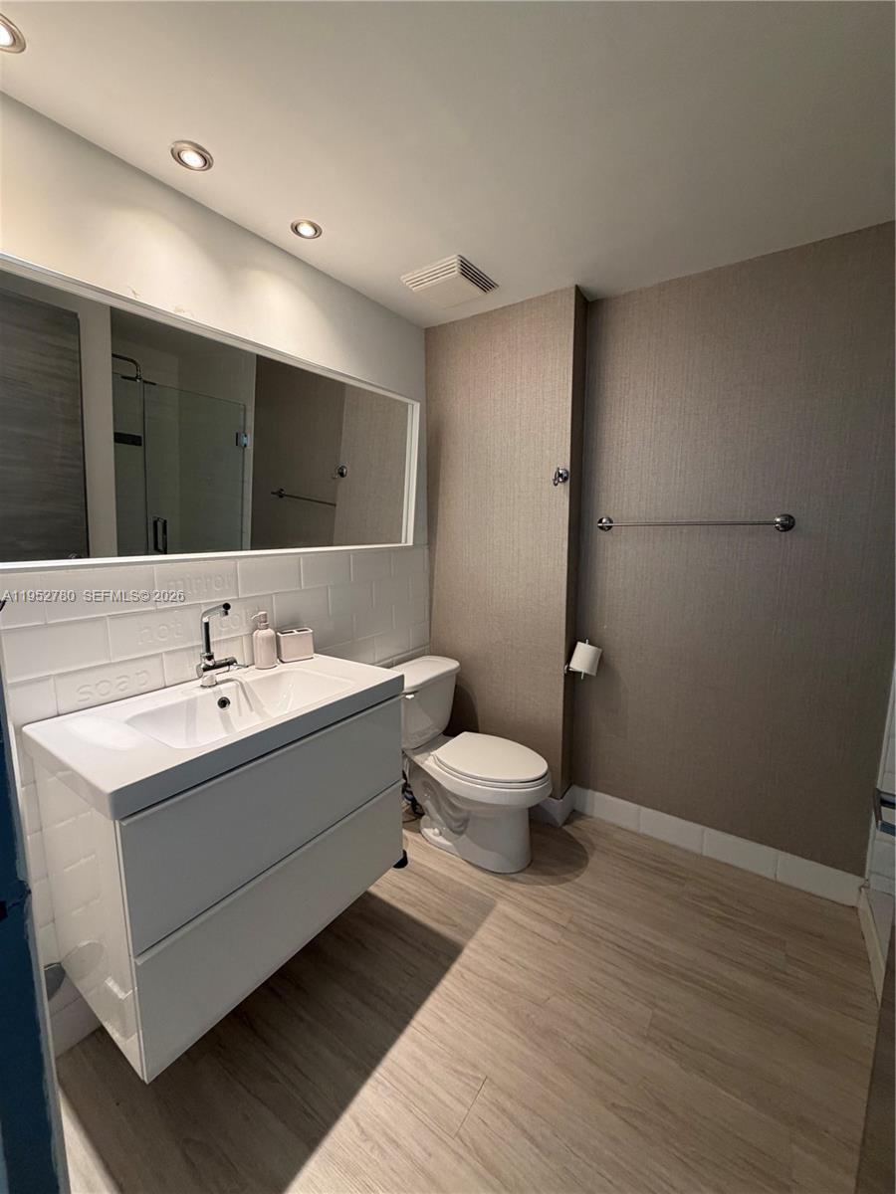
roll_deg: +0.3
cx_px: 448
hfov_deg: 85.7
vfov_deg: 102.1
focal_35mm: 14
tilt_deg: -8.0
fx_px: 483
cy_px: 597
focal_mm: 2.22
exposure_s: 1/60
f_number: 2.2
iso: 160
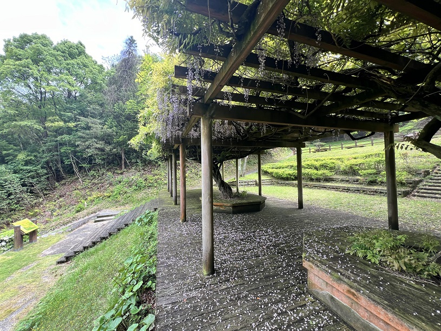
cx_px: 220
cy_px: 166
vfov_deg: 89.9
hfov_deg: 106.2
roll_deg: +1.2
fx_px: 166
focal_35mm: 13
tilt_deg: +2.2
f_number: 1.8
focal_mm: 1.57
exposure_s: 1/170
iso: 32
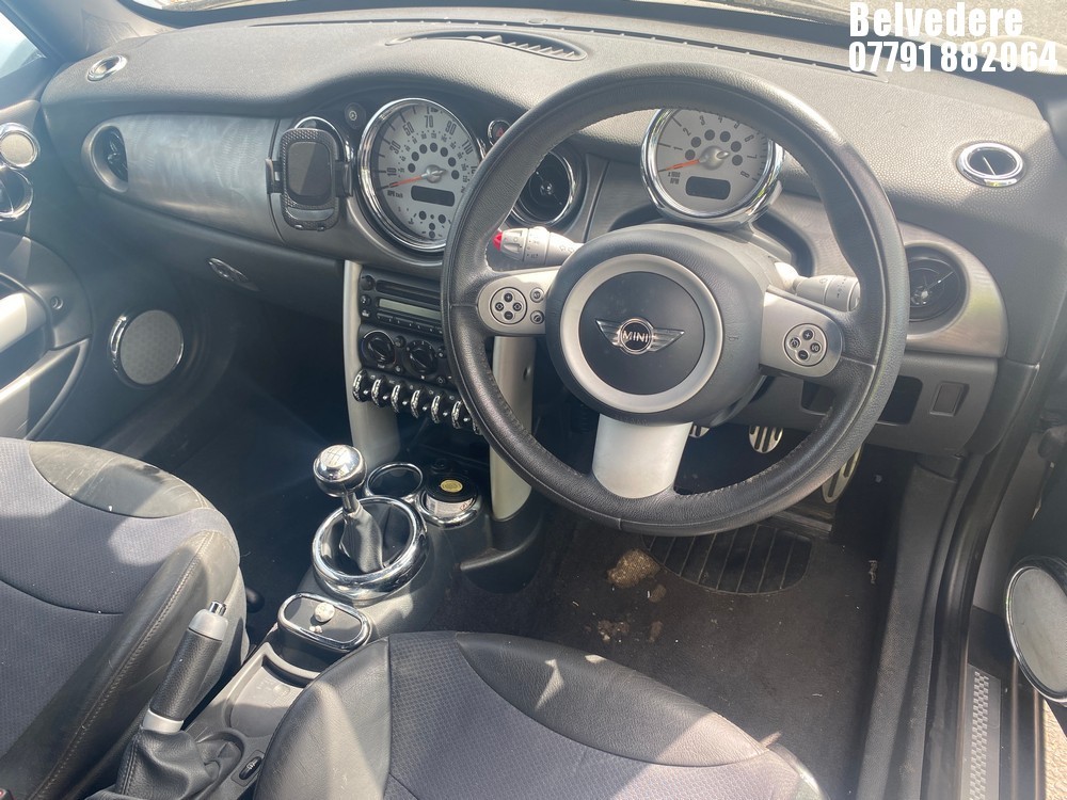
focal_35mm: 26
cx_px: 534
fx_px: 801
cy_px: 400
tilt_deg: -39.2
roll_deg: +5.2
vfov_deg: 53.1
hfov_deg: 67.3
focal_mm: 4.25
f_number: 1.8
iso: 32
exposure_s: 1/212
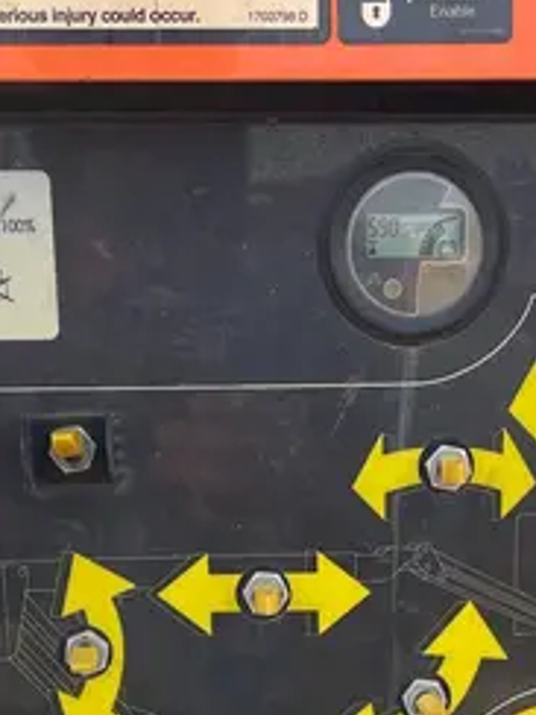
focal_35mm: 78
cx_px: 322
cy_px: 807
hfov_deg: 18.9
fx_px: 1610
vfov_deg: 23.3
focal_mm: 4.2
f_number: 1.6
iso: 32
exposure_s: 1/749
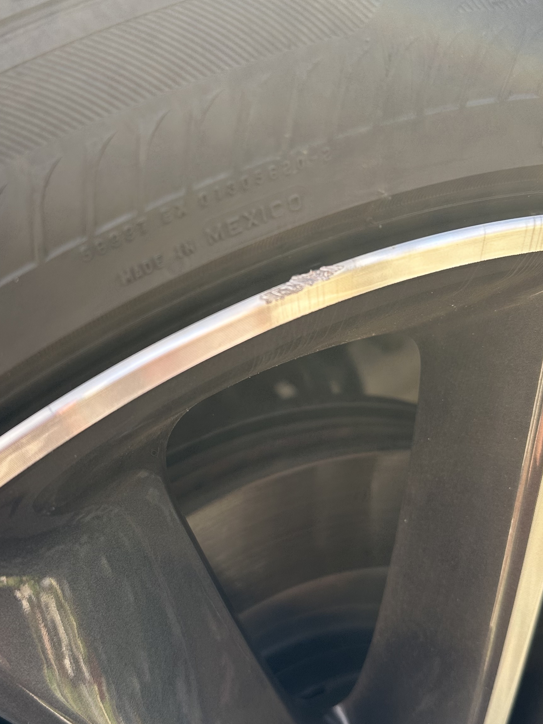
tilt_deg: -28.2
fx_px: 878
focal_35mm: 42
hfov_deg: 34.3
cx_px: 239
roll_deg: +17.6
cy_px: 376
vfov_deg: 44.8
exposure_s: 1/240
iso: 64
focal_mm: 6.86
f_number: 1.78
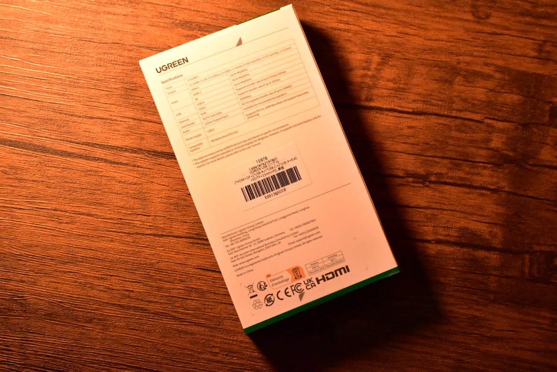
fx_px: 812
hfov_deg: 37.9
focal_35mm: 52
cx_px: 278
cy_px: 186
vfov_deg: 25.8
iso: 6400
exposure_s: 1/400
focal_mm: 35
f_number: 6.3
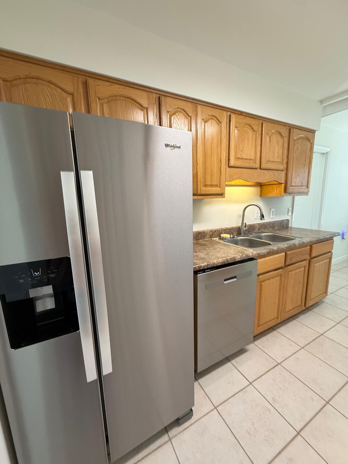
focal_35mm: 14
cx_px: 174
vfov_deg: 102.1
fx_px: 188
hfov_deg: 85.7
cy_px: 232
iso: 200
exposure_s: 1/60
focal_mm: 2.22
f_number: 2.2
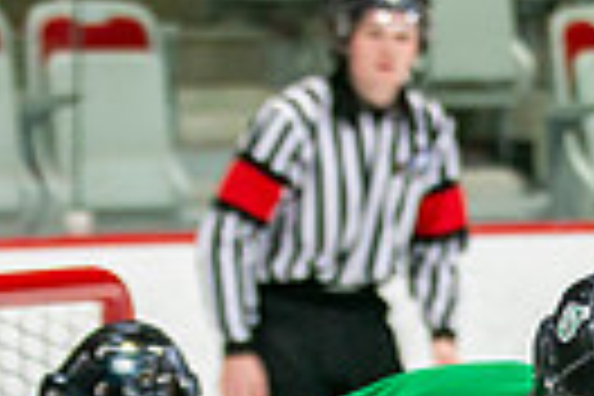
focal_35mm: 659
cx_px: 505
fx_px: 10873
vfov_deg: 2.1
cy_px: 707
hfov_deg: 3.1
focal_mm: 102
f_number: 3.2
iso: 1000
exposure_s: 1/640
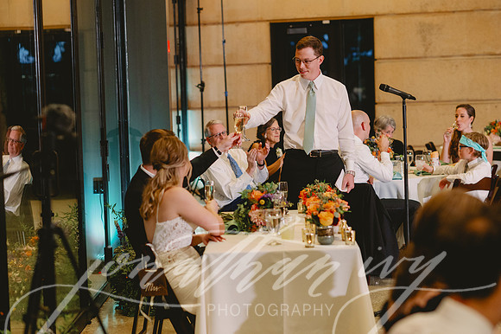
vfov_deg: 16.1
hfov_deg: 23.9
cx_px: 250
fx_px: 1182
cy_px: 167
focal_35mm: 85
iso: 2000
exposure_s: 1/160
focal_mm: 85
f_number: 2.8
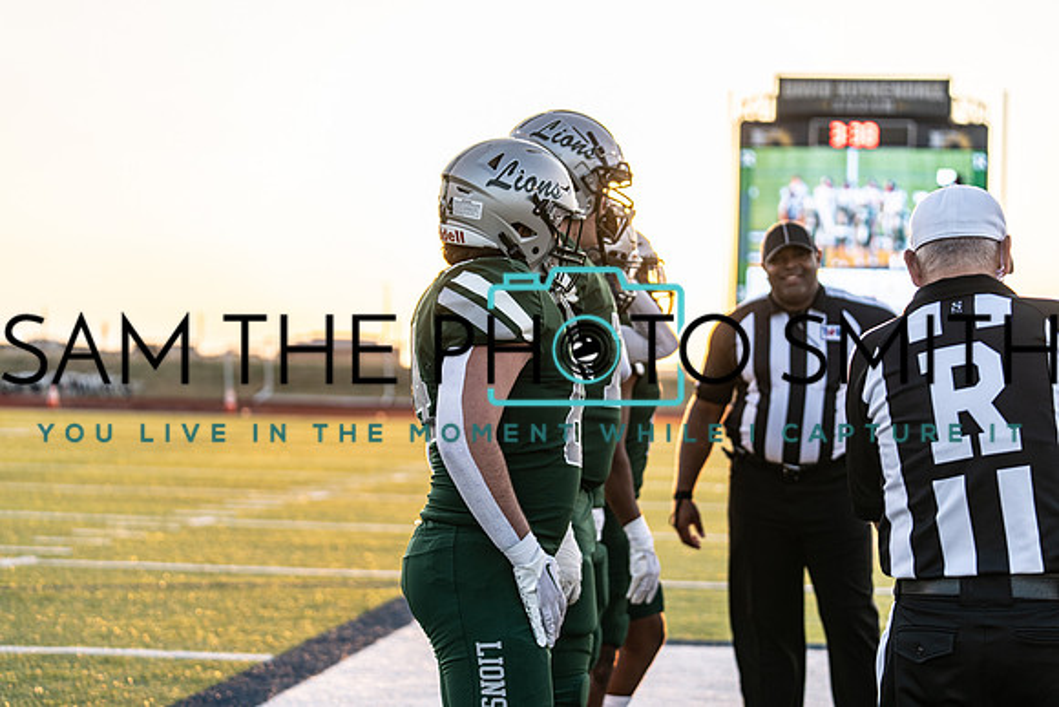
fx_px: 2162
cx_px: 530
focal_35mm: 73
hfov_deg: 27.5
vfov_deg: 18.6
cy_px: 354
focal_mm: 70
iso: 160
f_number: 2.8
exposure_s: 1/400
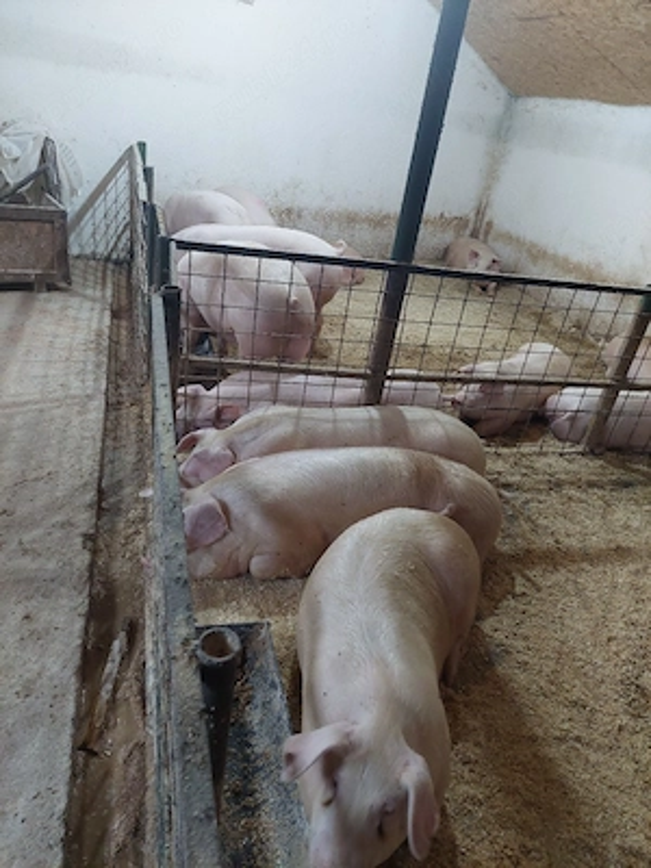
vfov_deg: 69.4
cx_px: 326
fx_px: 627
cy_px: 434
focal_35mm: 25
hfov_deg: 54.9
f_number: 1.8
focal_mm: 5.23
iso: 500
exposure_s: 1/50
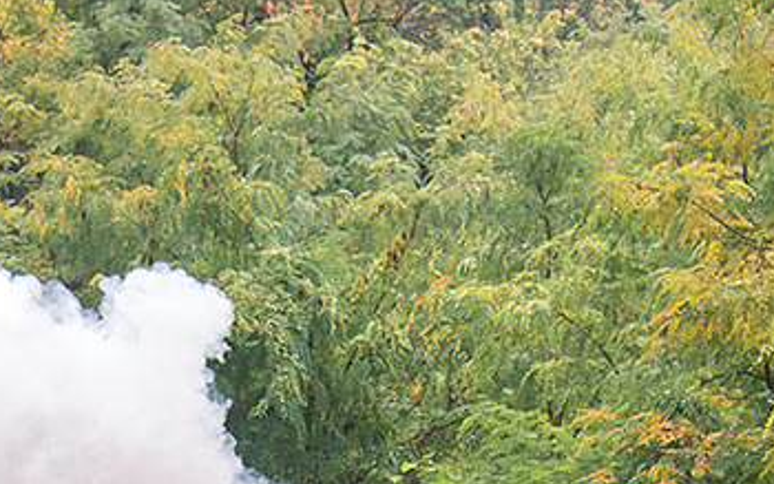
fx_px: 3439
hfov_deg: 12.5
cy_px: 590
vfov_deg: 8.0
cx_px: -172
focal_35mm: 163
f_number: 4
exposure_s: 1/400
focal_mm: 35
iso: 1000
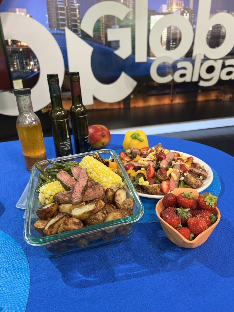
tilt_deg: -22.7
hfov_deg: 53.1
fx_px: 234
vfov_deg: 67.3
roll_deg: +2.3
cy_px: 156
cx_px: 117
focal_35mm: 26
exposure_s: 1/120
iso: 125
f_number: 1.5
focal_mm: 5.7
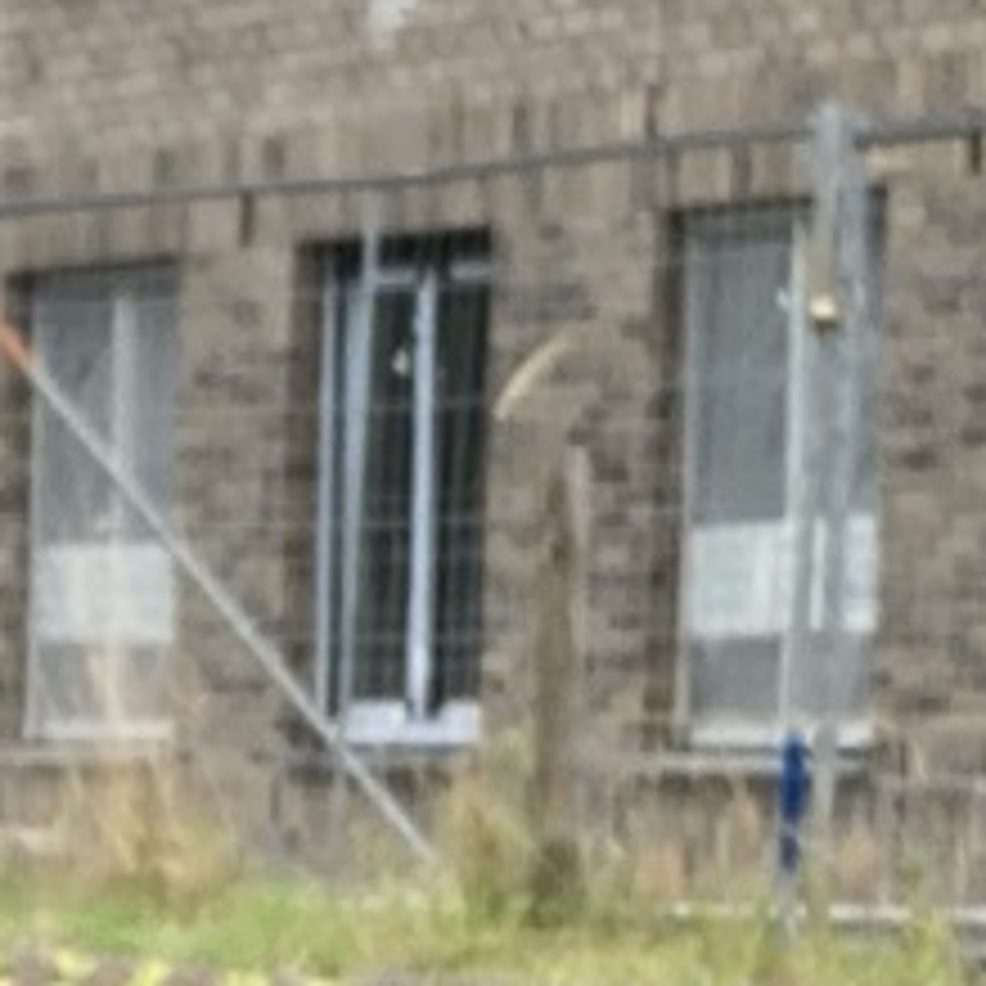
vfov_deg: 7.5
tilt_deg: -3.7
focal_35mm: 231
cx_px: -14
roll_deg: -0.9
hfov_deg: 7.5
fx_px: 7444
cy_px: 1238
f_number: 1.8
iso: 20
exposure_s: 1/623
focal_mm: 3.99
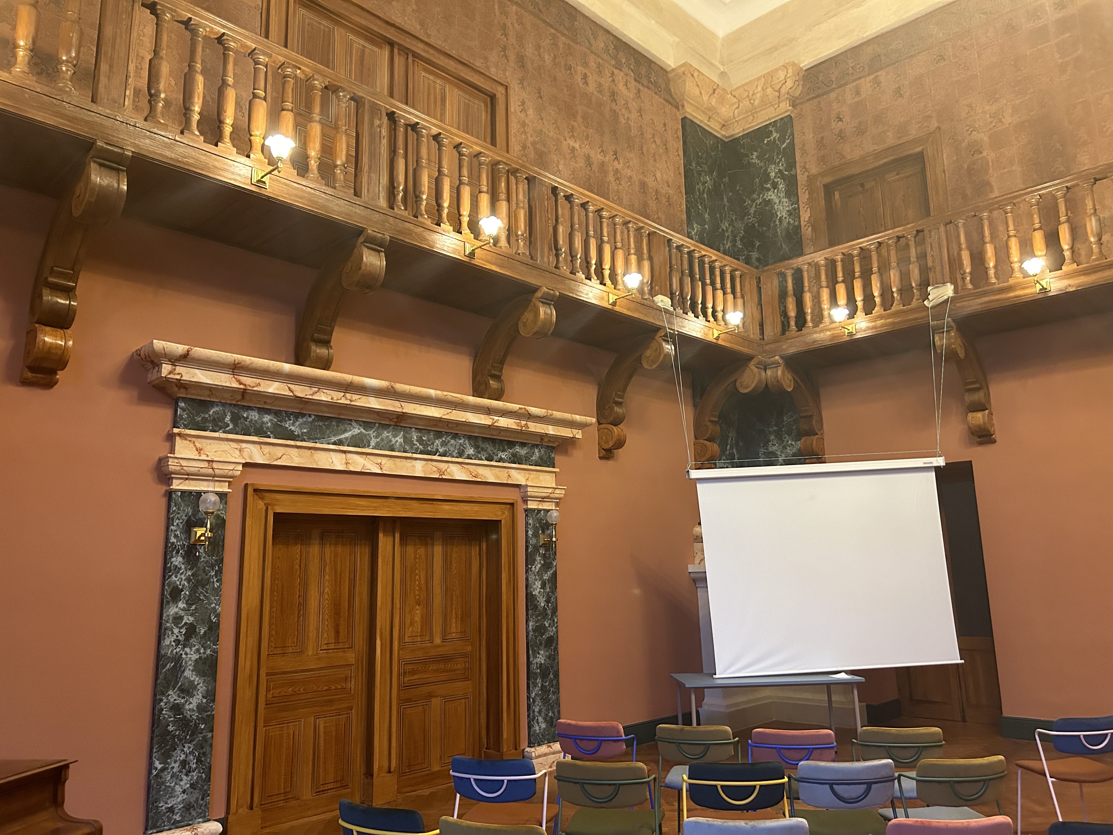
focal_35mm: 26
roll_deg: +2.0
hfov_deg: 67.3
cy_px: 418
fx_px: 836
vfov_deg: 53.1
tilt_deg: +11.3
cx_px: 556
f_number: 1.5
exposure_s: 1/50
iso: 500
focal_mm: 5.7
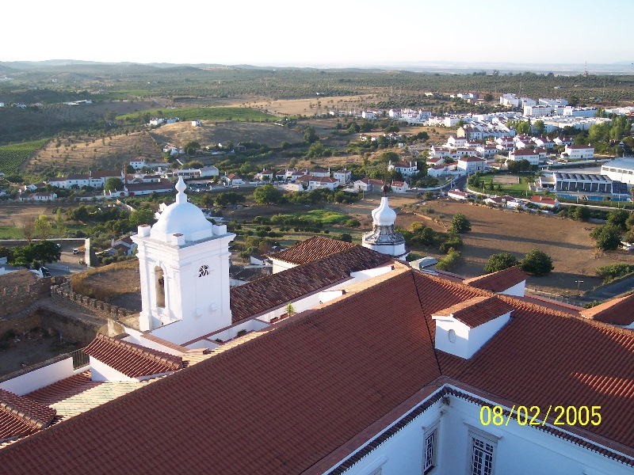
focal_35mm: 38
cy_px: 238
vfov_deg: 37.7
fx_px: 696
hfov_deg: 49.0
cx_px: 317
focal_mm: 8
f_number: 2.8
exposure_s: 1/500
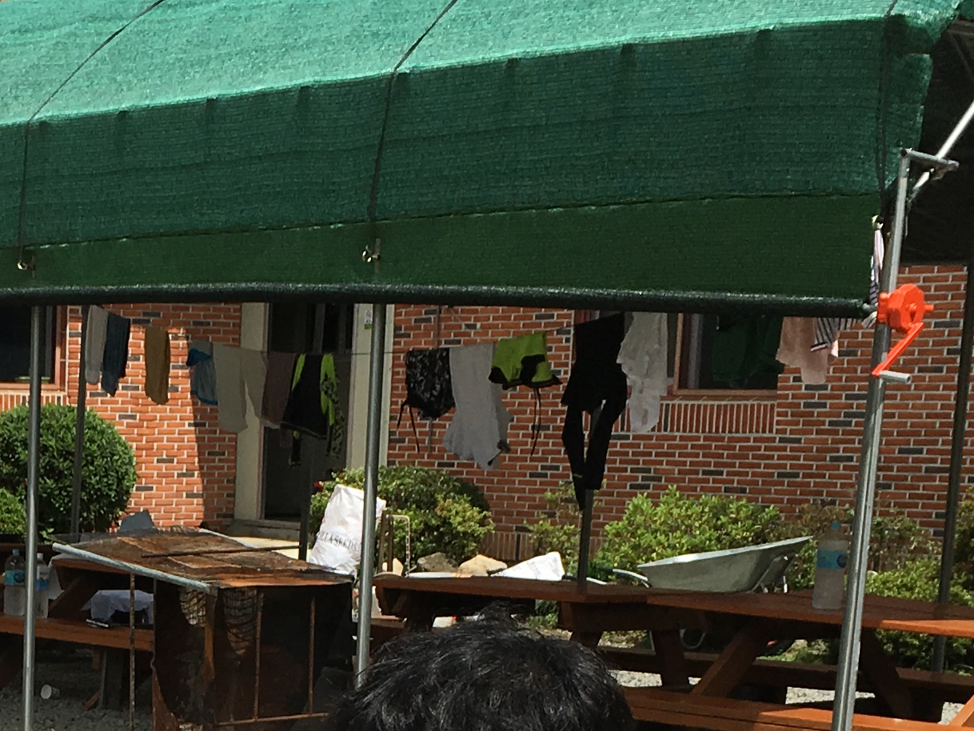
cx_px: 4
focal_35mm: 96
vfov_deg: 14.7
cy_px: 949
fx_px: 2702
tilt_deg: -10.5
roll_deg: -0.9
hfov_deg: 19.8
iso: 25
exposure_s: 1/2564
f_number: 2.2
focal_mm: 4.15
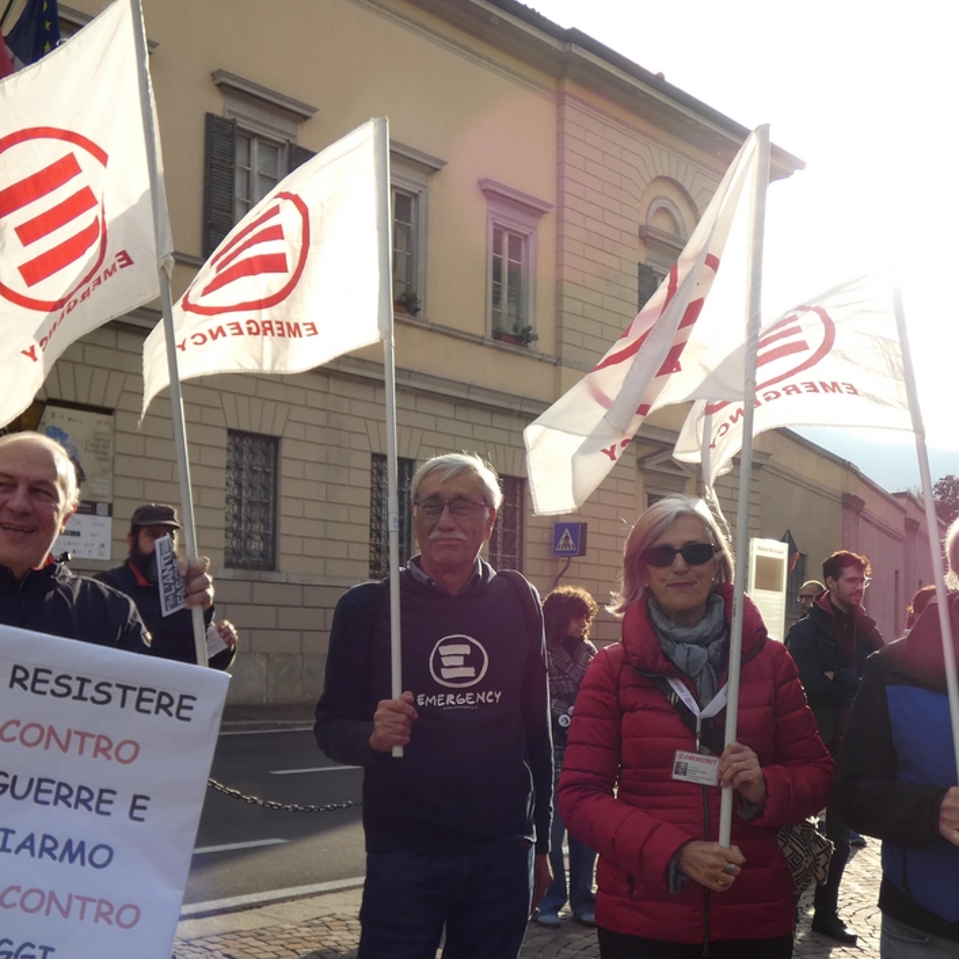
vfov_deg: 39.7
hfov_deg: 40.0
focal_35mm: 42
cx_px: 446
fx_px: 1316
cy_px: 608
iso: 80
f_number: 3.2
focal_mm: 5
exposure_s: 1/640
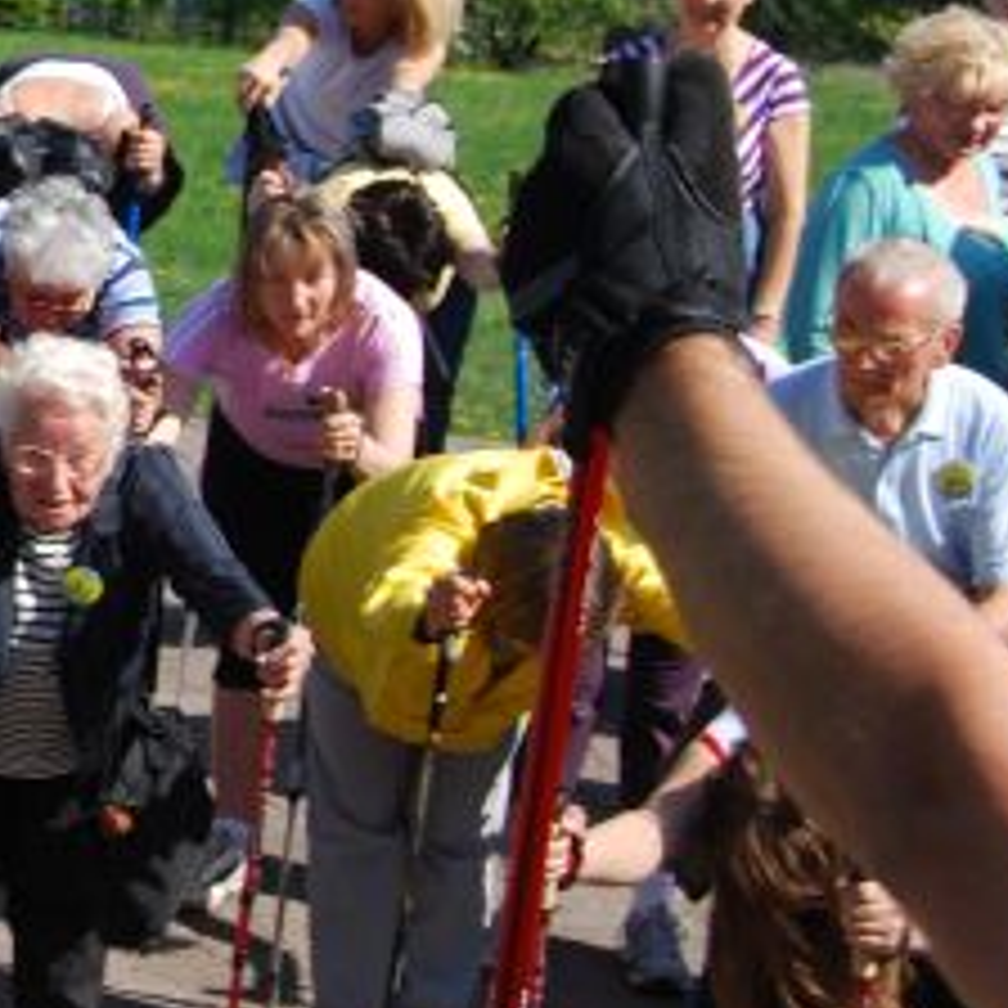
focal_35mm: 146
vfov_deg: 11.9
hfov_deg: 11.2
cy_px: 117
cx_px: -724
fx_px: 4810
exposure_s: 1/200
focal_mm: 32
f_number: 7.1
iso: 100
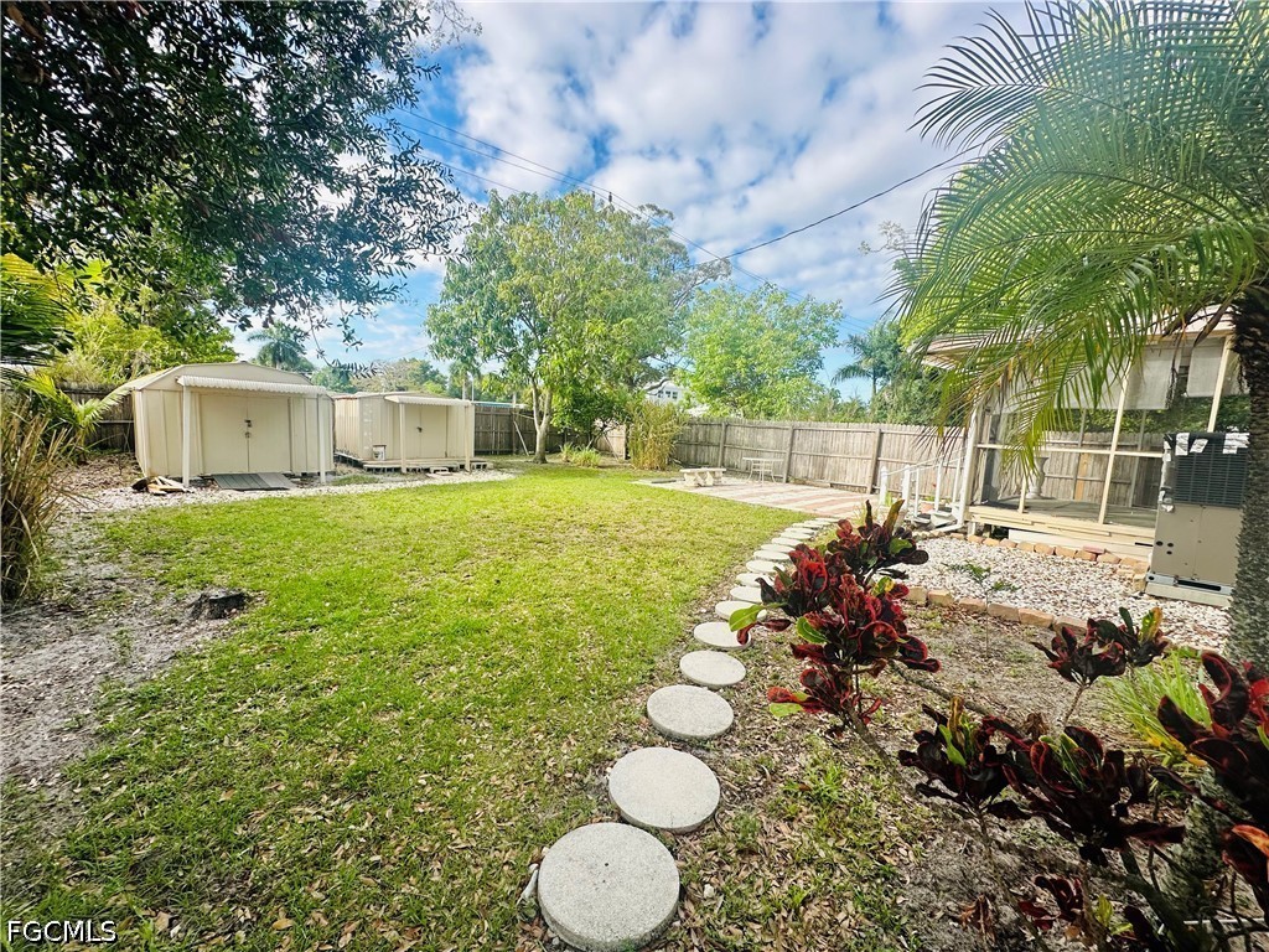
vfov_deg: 85.7
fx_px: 513
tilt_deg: -5.6
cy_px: 476
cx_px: 634
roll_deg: -3.3
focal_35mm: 14
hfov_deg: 102.1
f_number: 2.2
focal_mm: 2.22
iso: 40
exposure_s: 1/596
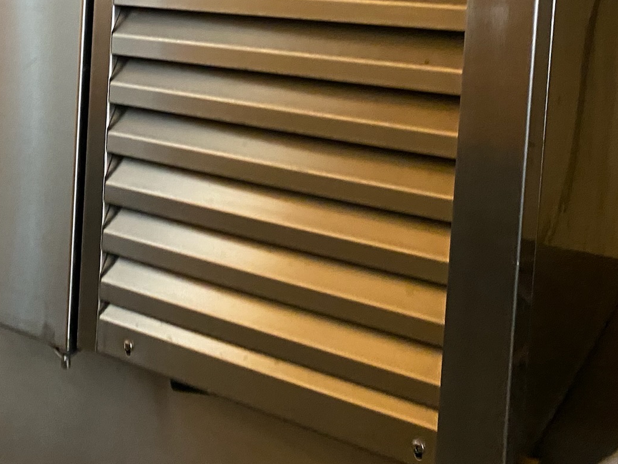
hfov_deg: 35.5
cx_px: 72
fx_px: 911
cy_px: 25
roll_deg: -1.9
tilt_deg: -4.5
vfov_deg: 27.3
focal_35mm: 51
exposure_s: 1/25
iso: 400
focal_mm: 4.25
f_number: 1.8
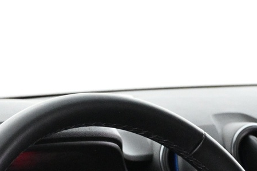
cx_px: 121
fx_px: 849
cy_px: 288
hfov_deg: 17.2
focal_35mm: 119
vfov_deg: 10.9
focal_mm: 22
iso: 4000
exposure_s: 1/40
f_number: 4
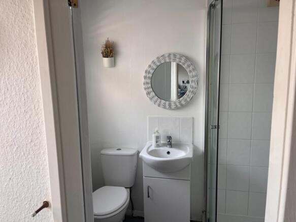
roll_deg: +1.3
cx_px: 148
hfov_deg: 67.3
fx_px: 222
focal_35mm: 26
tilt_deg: -10.1
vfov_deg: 53.0
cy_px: 111
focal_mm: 5.1
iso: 50
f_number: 1.6
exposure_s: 1/122
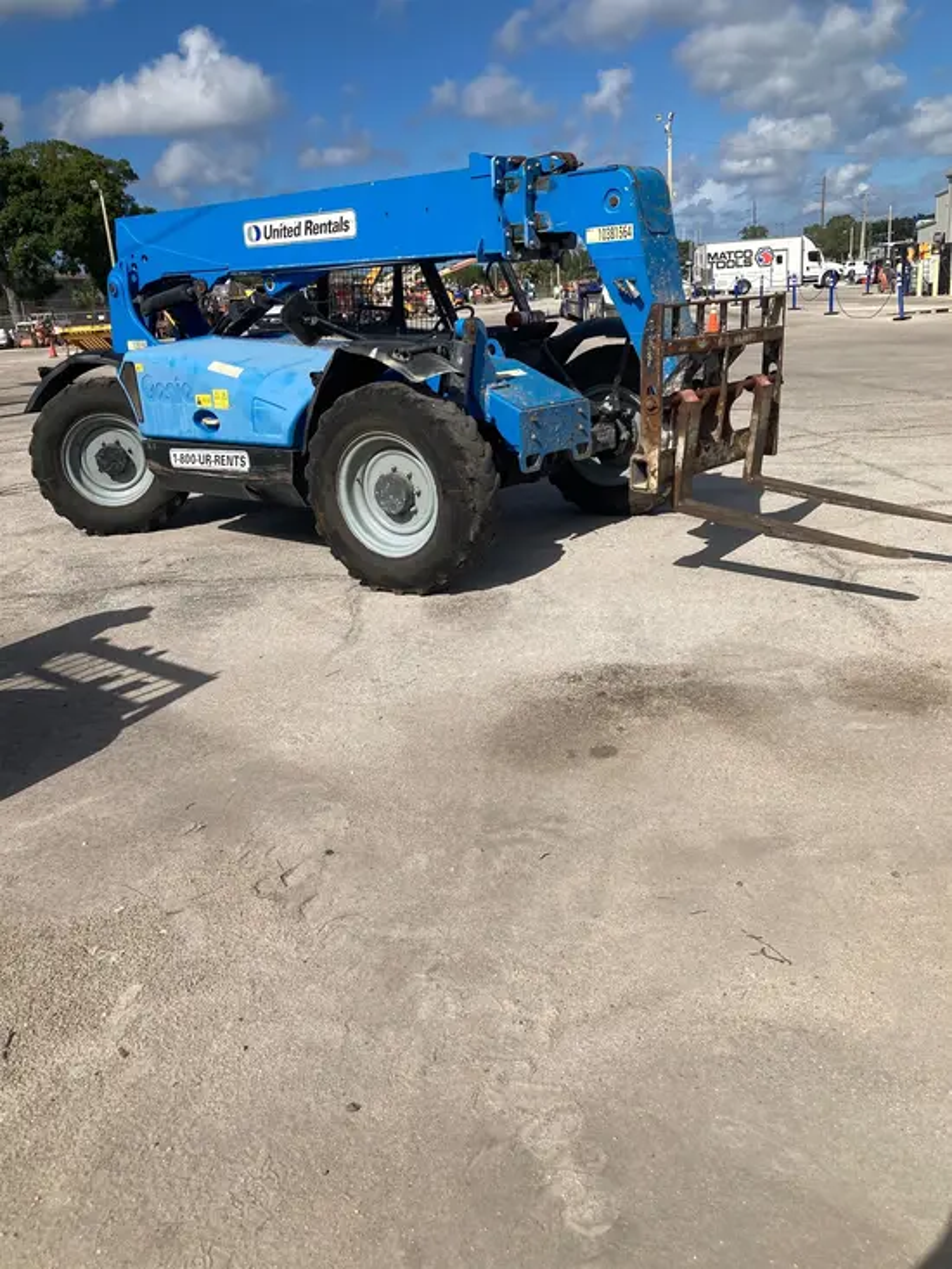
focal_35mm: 28
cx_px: 476
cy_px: 634
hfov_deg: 49.8
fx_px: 1026
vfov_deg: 63.4
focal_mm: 3.99
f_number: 1.8
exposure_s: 1/3472
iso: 20
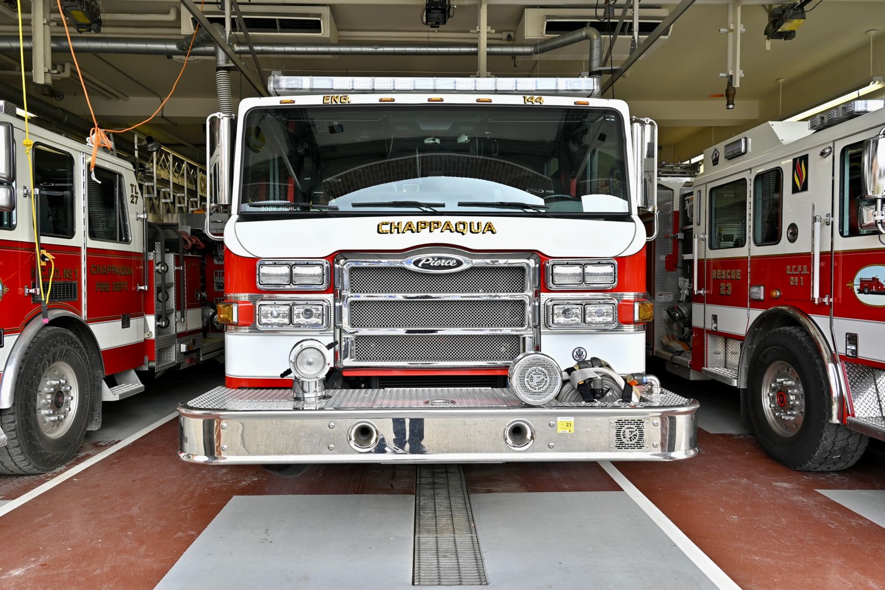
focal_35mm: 26
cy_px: 295
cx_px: 442
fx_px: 639
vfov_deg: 49.6
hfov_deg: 69.4
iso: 100
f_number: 5.6
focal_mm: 26
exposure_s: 1/60
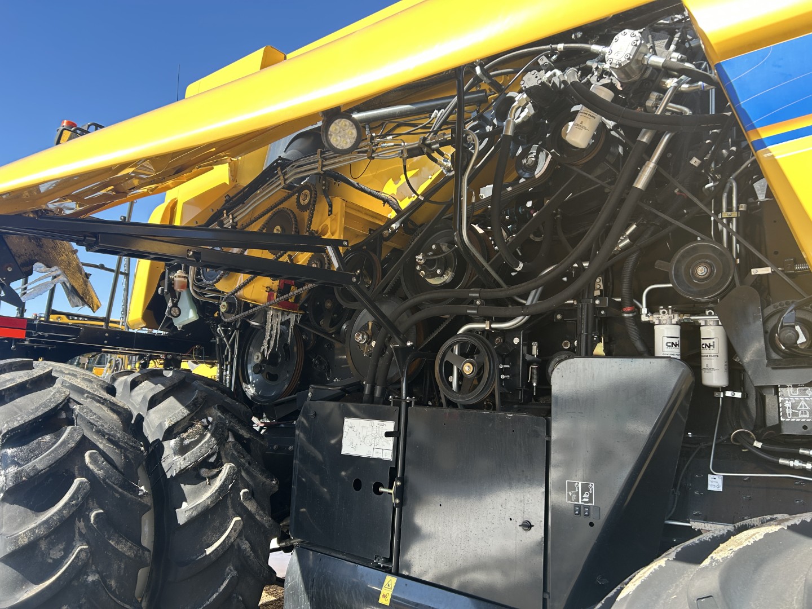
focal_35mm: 26
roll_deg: -3.5
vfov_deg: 53.1
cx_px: 406
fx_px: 610
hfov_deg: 67.3
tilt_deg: +8.0
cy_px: 304
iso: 50
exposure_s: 1/814
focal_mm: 5.7
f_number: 1.5
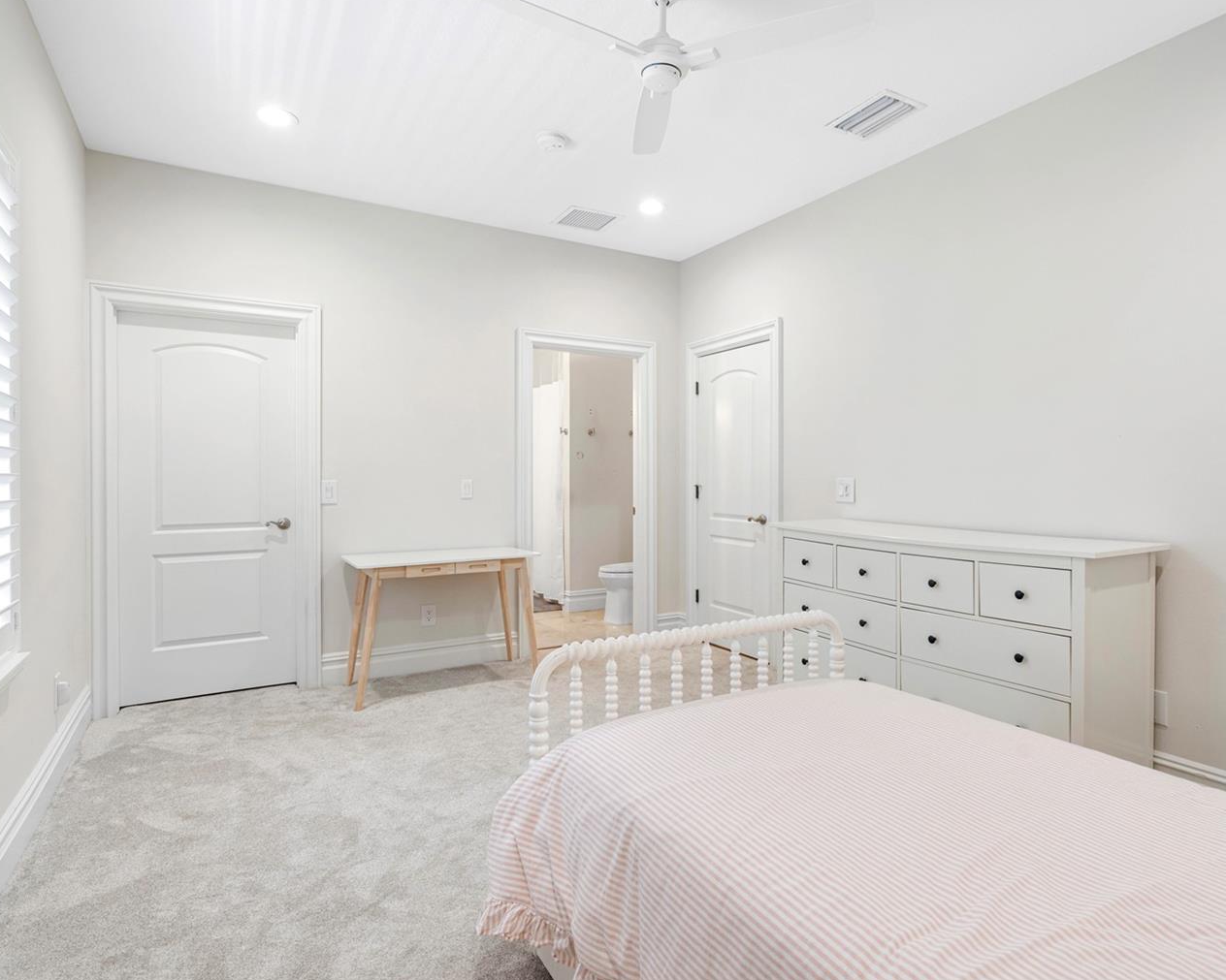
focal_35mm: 19
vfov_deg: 70.8
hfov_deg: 83.1
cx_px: 660
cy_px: 479
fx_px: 689
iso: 800
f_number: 8
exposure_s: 1/8
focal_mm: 16
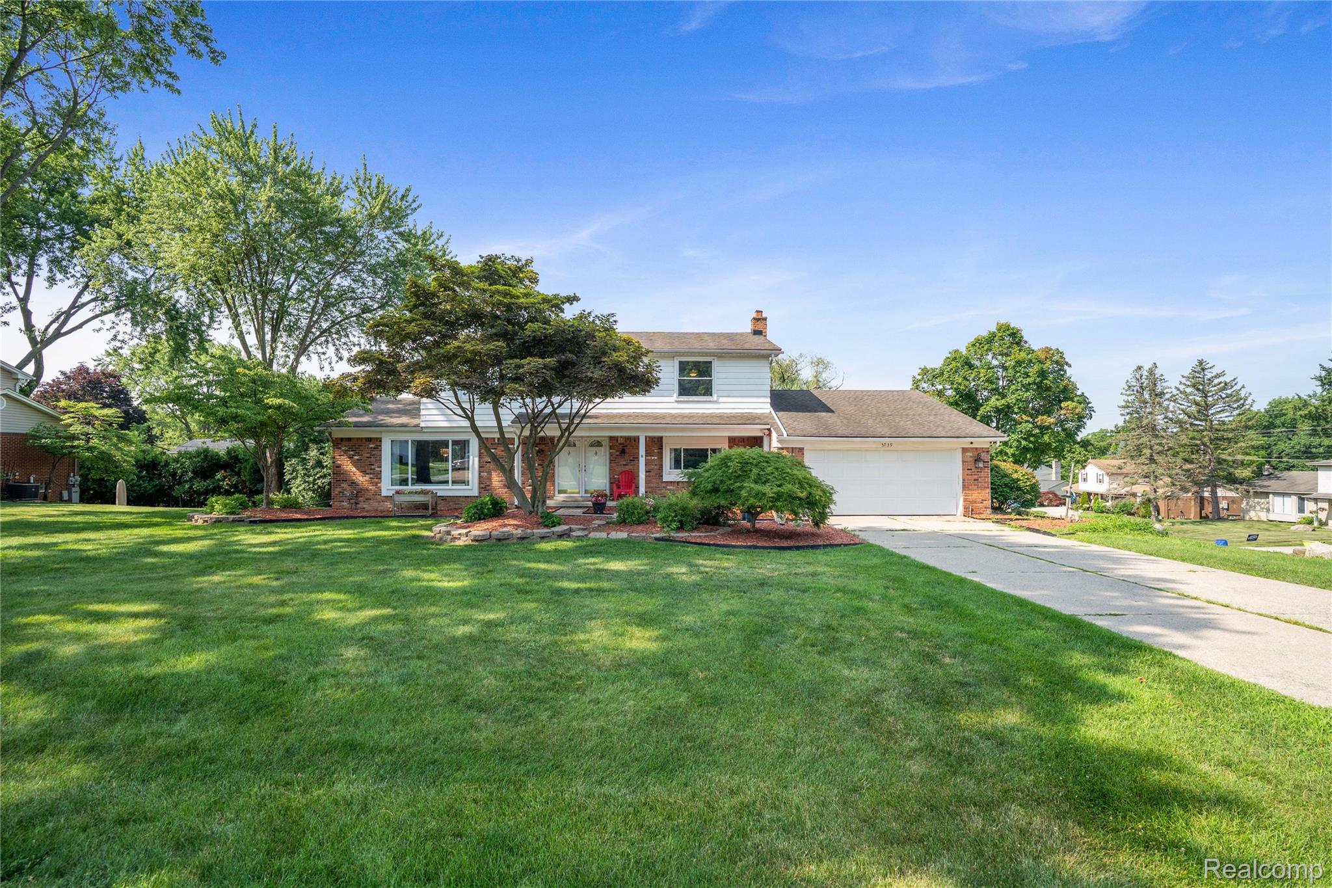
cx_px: 666
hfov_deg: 96.7
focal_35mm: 16
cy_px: 444
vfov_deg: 73.7
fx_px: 592
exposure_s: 1/160
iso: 160
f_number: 5.6
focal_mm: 16
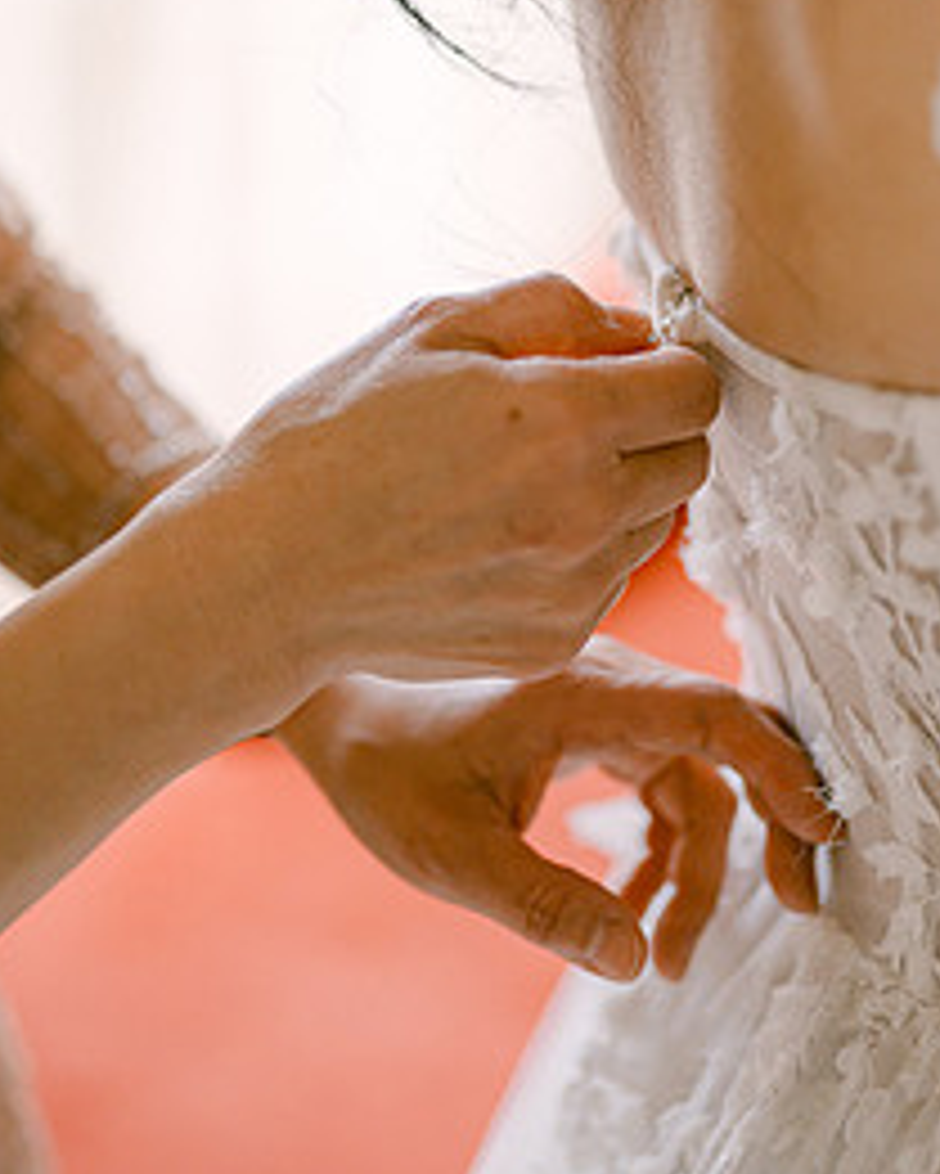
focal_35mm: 81
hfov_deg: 18.9
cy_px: 225
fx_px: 2815
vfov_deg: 23.2
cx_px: 625
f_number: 1.8
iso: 400
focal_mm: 50
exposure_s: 1/500
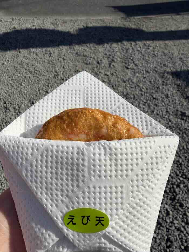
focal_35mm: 26
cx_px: 94
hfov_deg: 53.1
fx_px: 189
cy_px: 126
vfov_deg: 67.3
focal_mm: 2.22
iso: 20
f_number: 2.2
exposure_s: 1/1724
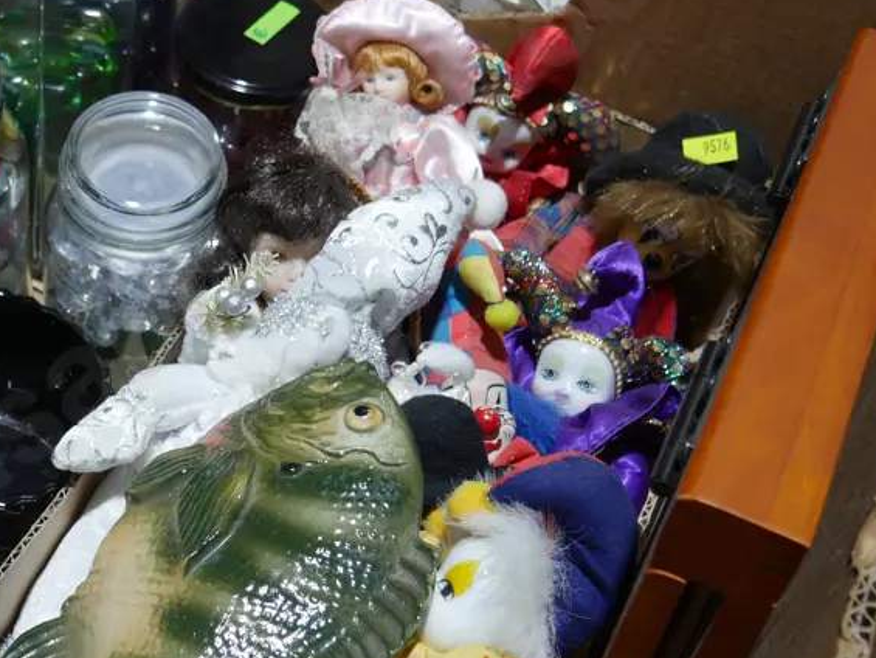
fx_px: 1468
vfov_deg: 25.2
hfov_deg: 32.2
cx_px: 157
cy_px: 327
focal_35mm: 58
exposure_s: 1/80
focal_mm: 16
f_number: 3.6
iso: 200
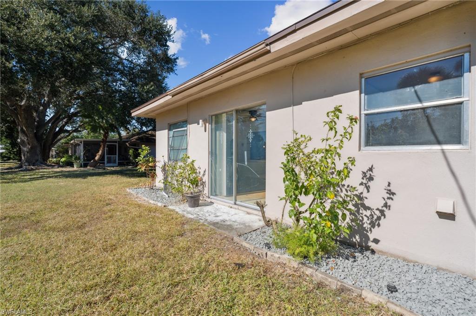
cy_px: 158
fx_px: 211
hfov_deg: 96.8
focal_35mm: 16
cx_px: 238
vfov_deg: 73.7
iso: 200
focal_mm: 16
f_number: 9
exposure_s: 1/500
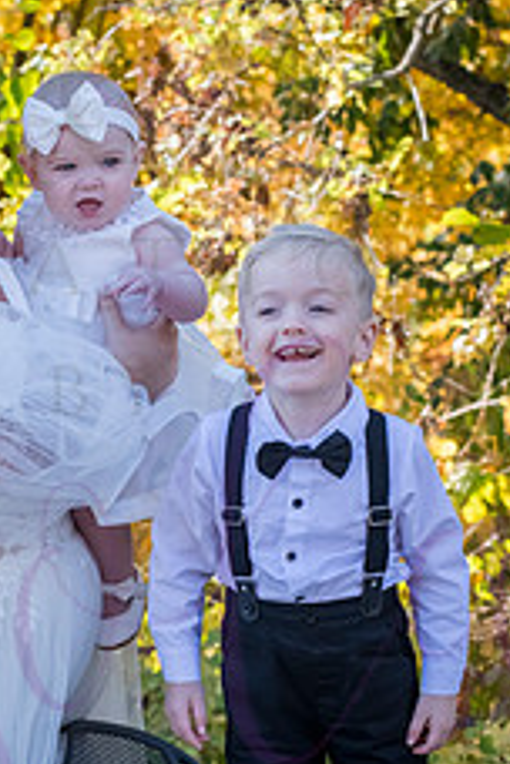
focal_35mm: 158
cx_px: 151
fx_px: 3357
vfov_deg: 13.0
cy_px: 385
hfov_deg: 8.7
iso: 800
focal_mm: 80
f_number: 9
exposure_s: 1/320
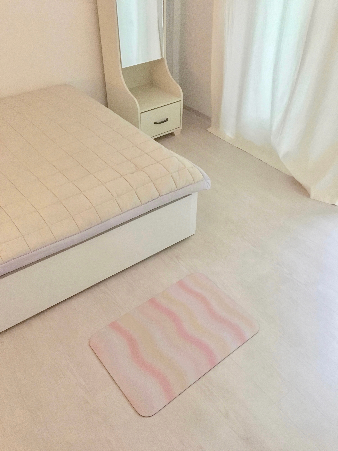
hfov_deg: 48.2
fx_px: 378
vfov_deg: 61.7
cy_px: 226
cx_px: 169
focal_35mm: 29
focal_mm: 4.15
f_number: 2.2
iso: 250
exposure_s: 1/15
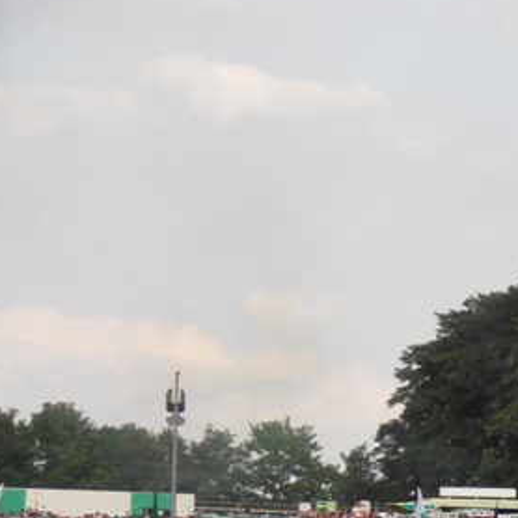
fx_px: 4774
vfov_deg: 6.2
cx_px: 466
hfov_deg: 6.2
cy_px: 546
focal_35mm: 282
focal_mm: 19.64
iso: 80
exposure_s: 1/250
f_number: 5.5
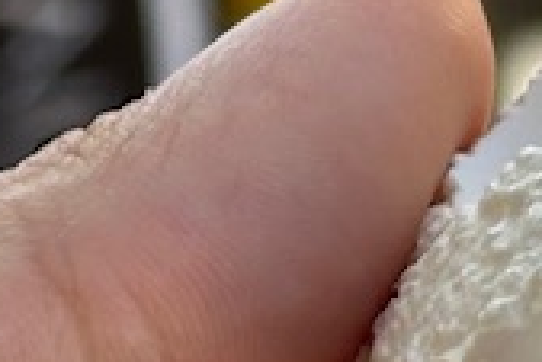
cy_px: 852
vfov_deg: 3.6
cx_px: 3
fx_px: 5696
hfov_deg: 5.4
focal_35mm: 378
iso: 64
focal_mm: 6.86
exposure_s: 1/634
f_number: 1.78
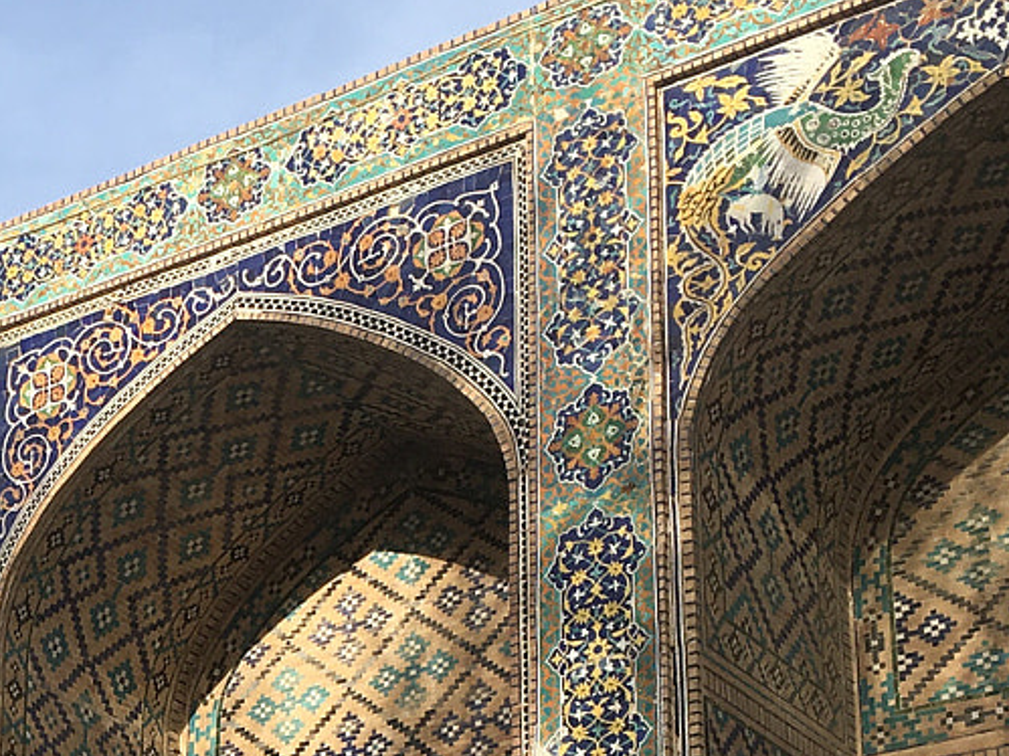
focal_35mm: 93
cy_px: 847
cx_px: -117
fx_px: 2710
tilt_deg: +18.7
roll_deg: -3.0
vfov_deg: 15.4
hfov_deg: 20.1
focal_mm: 4.15
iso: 25
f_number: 2.2
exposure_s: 1/999
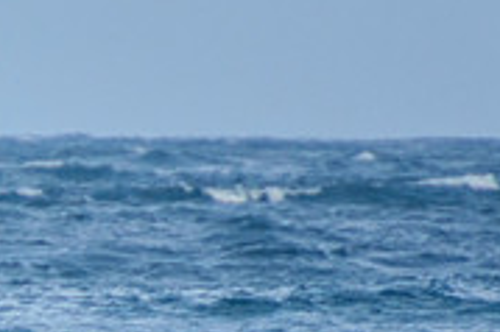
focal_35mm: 1994
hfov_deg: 1.0
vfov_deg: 0.7
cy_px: 490
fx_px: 27669
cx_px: -265
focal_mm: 400
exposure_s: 1/1600
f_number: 5.6
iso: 720
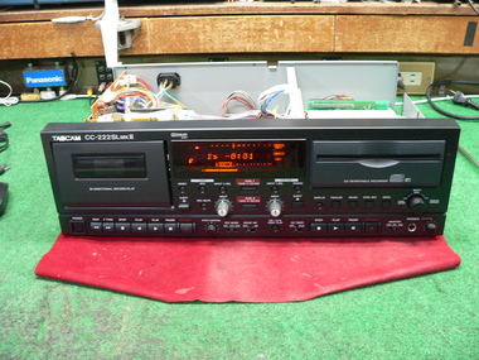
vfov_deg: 39.7
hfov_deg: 51.4
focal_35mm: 36
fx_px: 498
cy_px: 180
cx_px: 240
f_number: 2.8
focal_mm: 6
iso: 200
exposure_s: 1/5
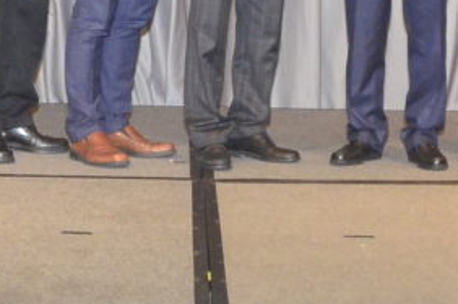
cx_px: 237
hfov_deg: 13.4
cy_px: -189
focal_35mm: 153
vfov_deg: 8.7
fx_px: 1943
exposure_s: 1/50
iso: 1600
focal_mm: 18
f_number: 6.3
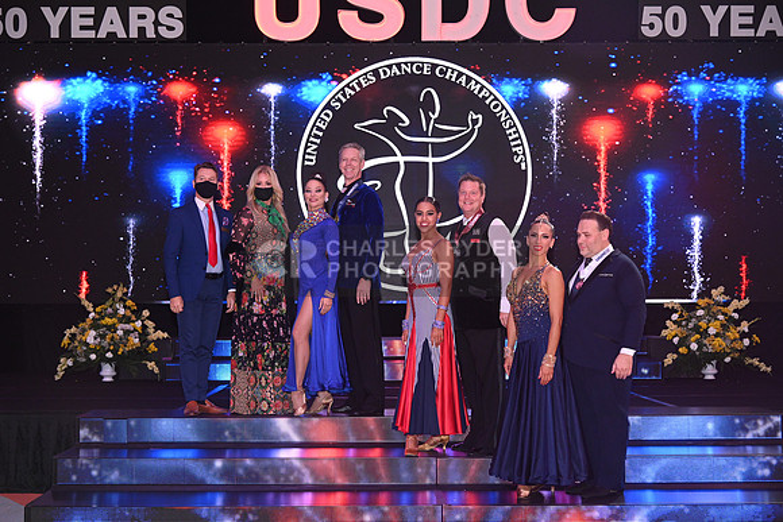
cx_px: 392
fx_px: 1196
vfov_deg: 24.6
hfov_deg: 36.2
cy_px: 261
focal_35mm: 55
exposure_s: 1/200
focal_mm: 55
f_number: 5
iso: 2500
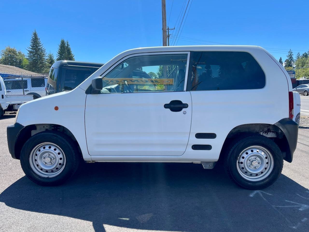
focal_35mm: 25
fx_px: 223
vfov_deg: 54.9
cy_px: 116
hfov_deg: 69.4
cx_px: 154
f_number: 1.6
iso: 32
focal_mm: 5.1
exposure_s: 1/1795
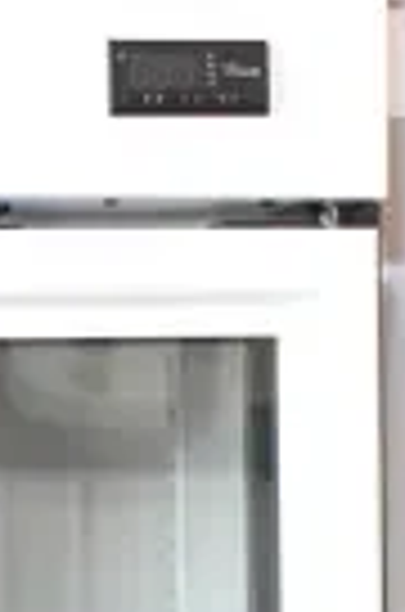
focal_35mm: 243
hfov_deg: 5.6
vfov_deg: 7.8
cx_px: -234
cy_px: 1586
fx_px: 4121
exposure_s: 1/250
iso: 6400
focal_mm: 24
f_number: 8
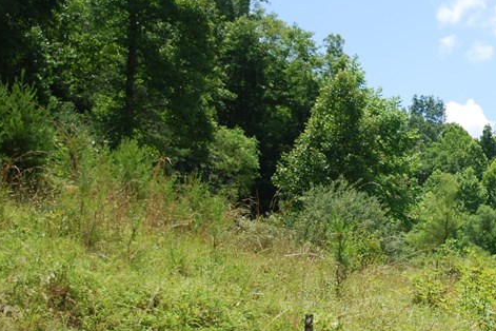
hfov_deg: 25.7
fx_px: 1047
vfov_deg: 17.8
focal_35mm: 76
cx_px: 464
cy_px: 259
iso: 100
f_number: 3
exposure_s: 1/1000
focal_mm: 22
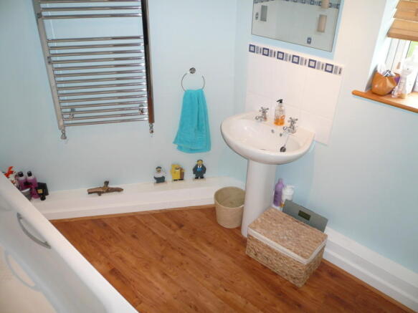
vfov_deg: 49.7
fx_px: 338
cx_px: 209
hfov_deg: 63.5
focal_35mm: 28
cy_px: 156
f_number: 2.8
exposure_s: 1/30
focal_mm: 4.6
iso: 100
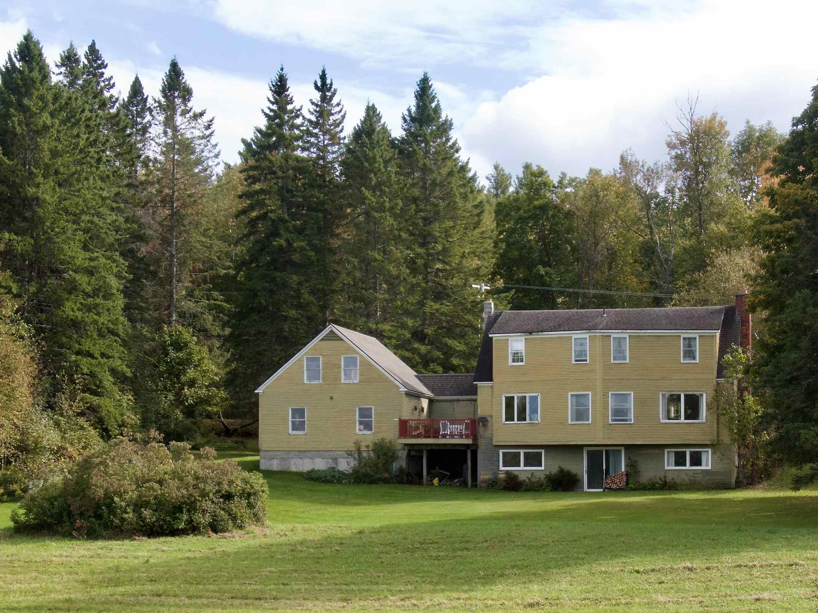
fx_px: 1630
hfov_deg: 28.0
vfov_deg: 21.2
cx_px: 537
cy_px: 423
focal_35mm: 69
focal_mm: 8.6
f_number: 3.8
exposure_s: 1/100
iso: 100
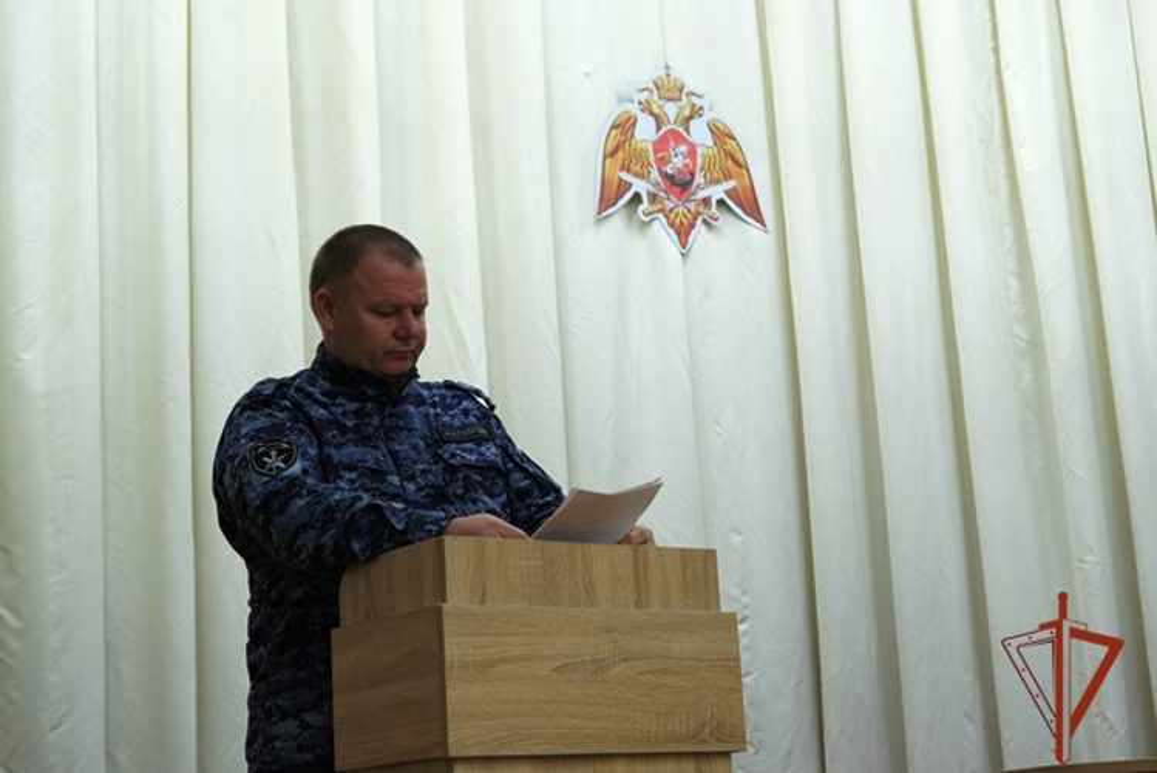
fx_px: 1575
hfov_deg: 40.3
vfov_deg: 27.5
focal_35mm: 49
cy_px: 386
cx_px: 578
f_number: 4
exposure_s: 1/50
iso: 640
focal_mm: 32.5
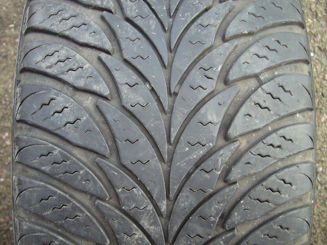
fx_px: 340
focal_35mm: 36
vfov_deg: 39.7
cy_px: 126
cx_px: 166
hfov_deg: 51.4
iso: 400
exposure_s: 1/320
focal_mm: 5.8
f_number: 2.8
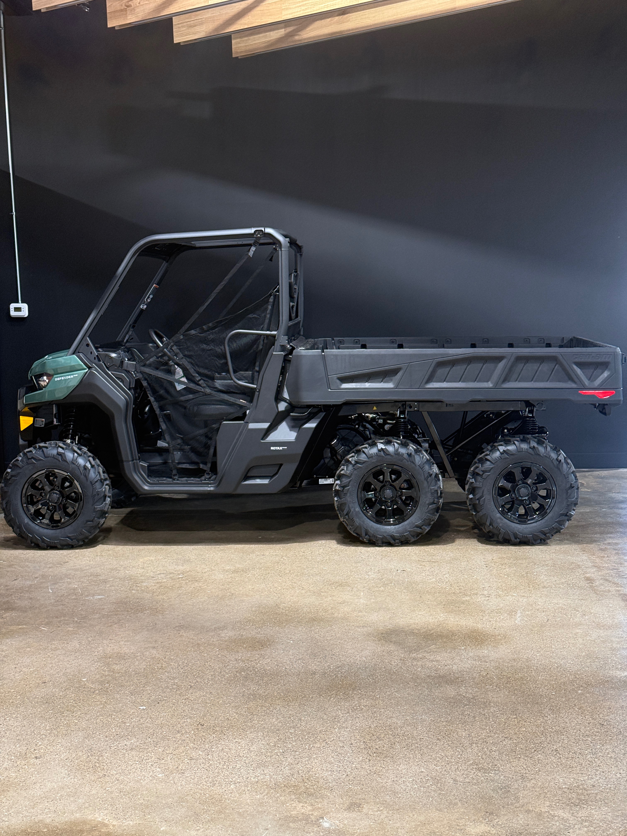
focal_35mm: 48
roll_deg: +0.4
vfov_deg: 39.7
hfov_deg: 30.3
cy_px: 418
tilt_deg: -5.7
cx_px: 314
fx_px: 1159
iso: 200
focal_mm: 6.76
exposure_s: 1/71
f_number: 1.78
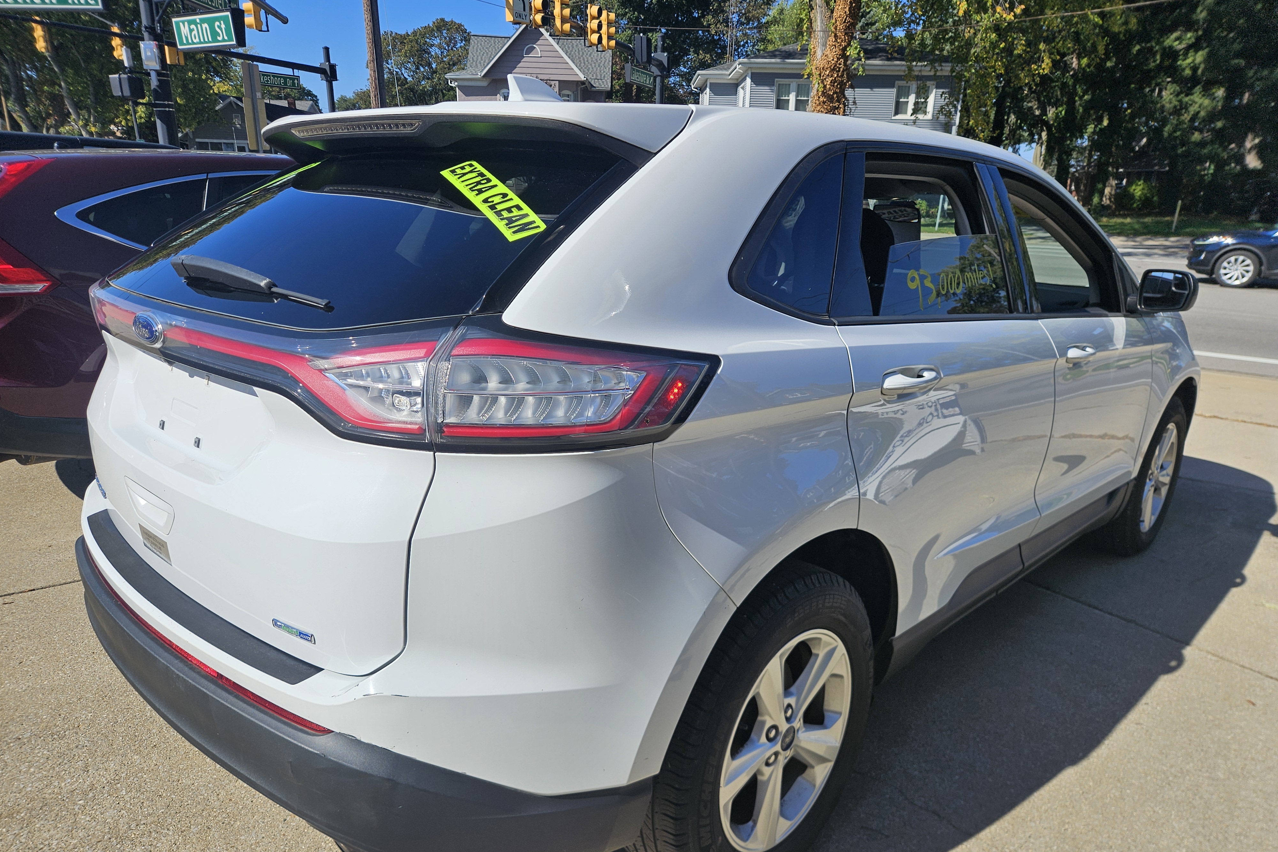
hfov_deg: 73.7
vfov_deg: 53.0
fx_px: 852
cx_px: 640
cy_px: 475
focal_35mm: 24
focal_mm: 5.4
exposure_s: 1/2417
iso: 25
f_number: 1.8
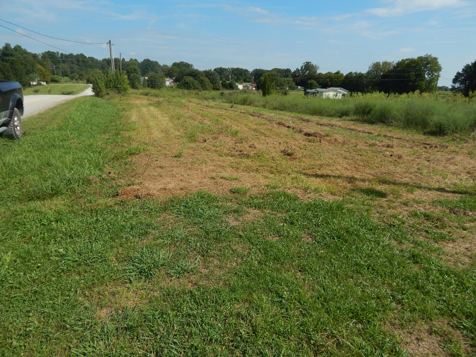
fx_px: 316
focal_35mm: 23
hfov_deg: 73.9
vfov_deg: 58.9
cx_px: 238
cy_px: 178
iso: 125
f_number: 6
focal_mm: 4
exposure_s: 1/800
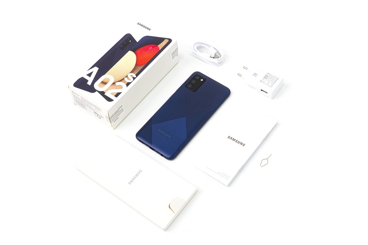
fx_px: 501
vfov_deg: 27.5
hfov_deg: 40.3
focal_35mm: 49
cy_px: 122
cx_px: 184
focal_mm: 49
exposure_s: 1/100
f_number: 7.1
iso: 800
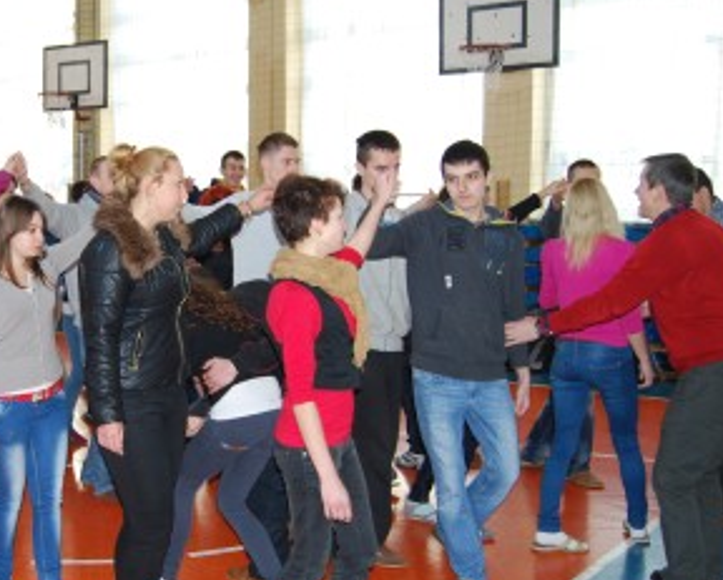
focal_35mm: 44
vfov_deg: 34.1
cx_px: 168
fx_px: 942
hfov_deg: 40.6
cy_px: 350
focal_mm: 18
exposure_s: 1/60
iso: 250
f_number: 3.5
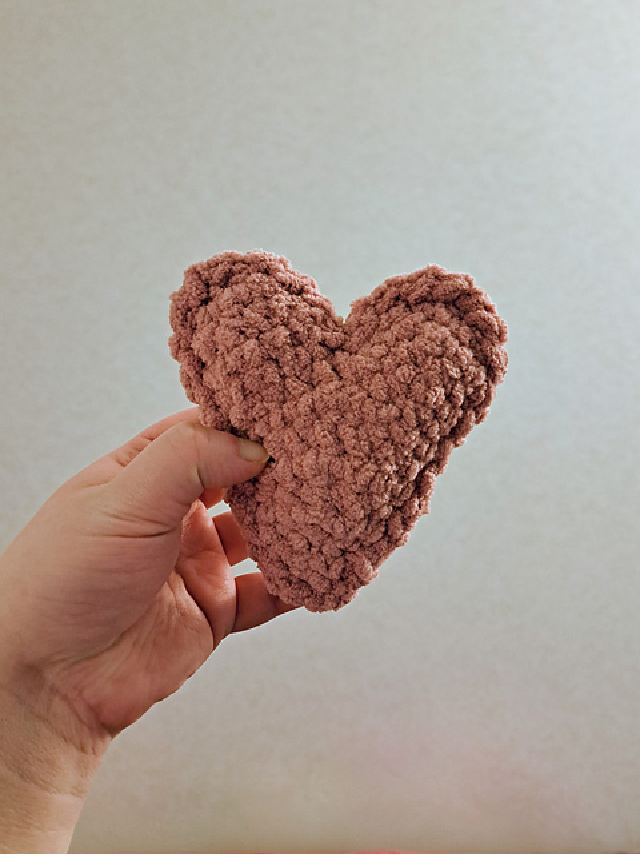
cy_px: 427
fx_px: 592
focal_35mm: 24
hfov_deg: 56.8
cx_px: 320
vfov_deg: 71.6
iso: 640
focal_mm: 5.23
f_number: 1.8
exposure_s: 1/24
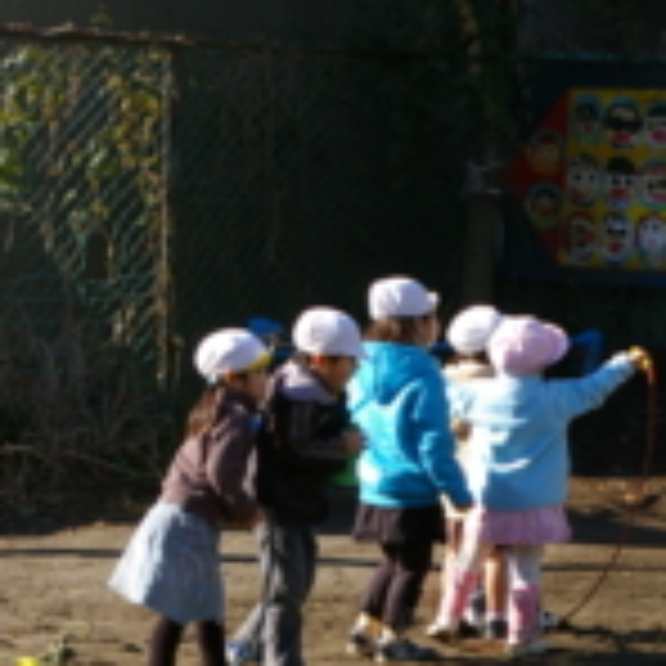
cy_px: 416
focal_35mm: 189
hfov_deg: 9.1
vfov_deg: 9.2
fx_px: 4117
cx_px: 855
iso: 200
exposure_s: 1/125
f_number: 8
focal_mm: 55
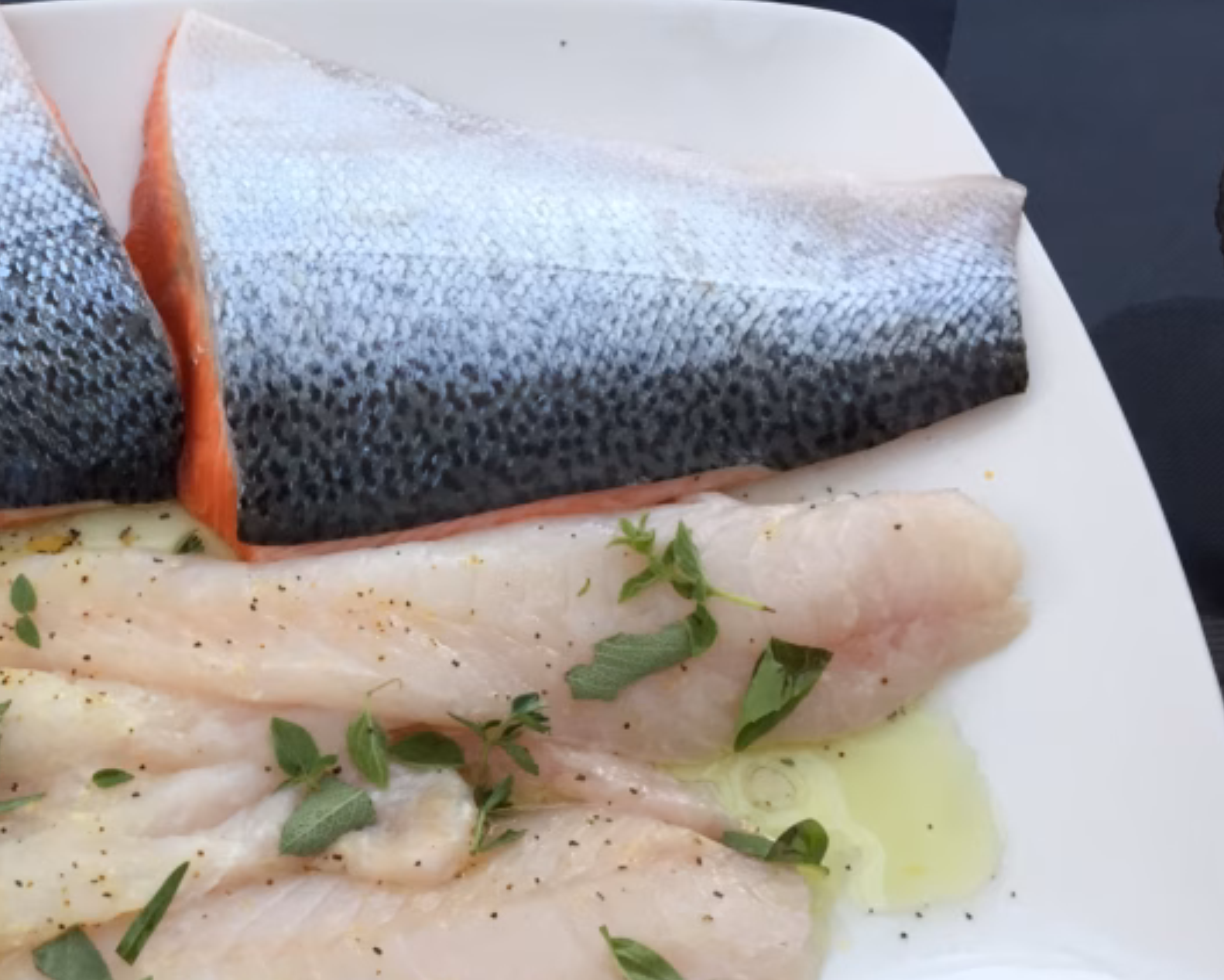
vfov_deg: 27.6
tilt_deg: -61.6
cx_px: 116
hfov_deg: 32.4
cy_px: 597
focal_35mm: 55
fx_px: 1993
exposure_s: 1/33
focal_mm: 4.15
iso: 32
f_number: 2.2
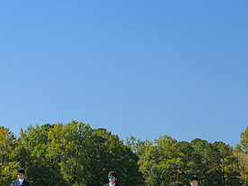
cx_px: 246
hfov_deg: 11.0
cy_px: 183
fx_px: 1275
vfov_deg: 8.3
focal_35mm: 178
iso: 200
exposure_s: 1/400
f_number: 4
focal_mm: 70
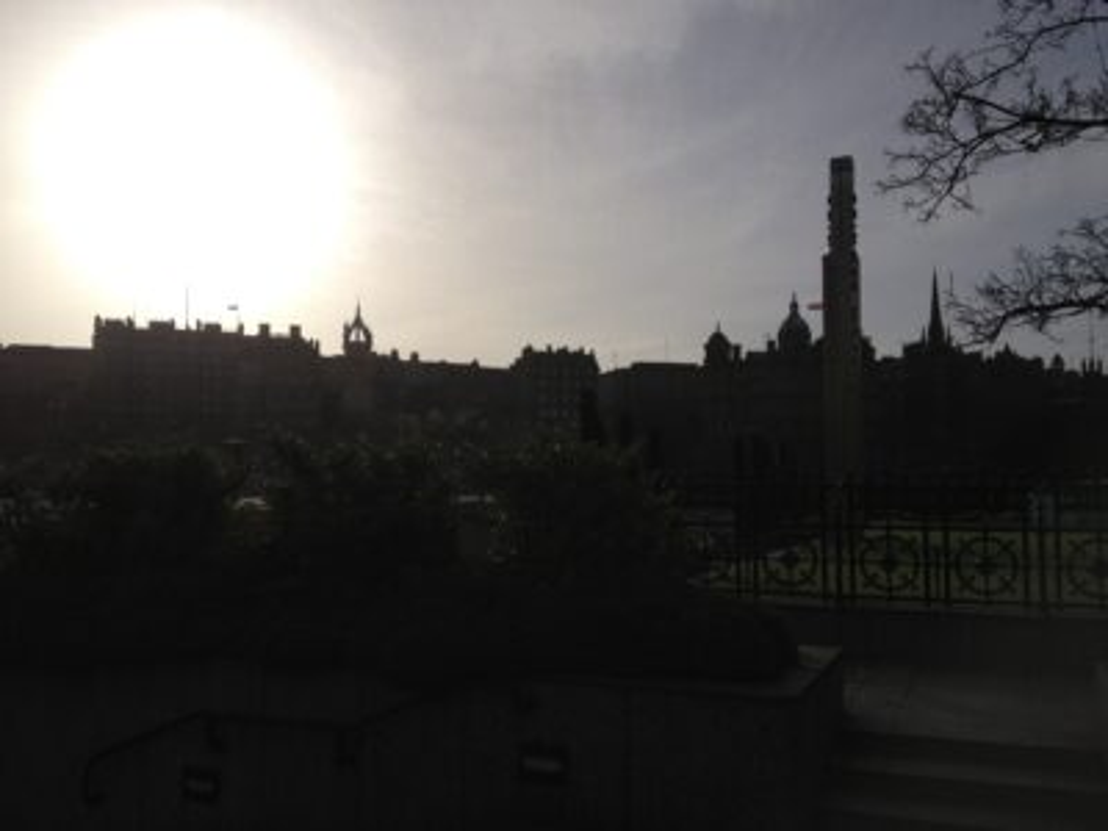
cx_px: 554
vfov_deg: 40.7
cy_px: 416
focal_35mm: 35
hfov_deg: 52.6
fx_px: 1120
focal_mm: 4.28
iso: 50
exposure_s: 1/7937
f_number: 2.4
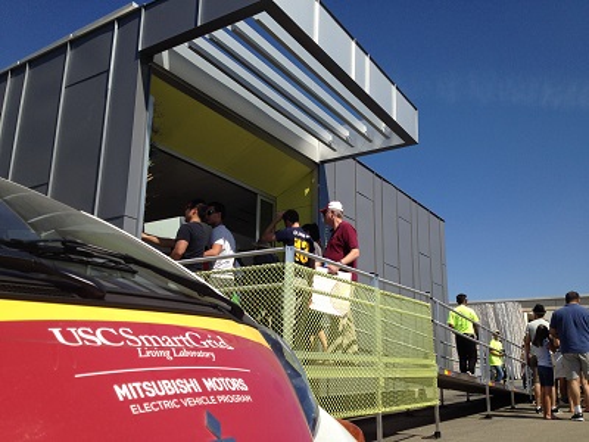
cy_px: 221
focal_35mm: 35
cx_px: 294
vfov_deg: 40.7
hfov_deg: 52.6
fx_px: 596
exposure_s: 1/2404
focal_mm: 4.28
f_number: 2.4
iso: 50
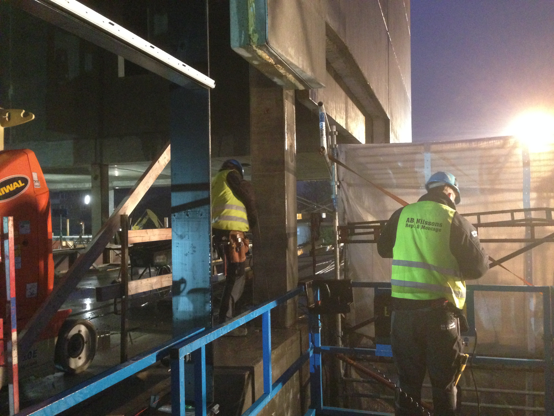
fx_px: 528
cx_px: 277
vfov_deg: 42.9
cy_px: 208
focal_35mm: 33
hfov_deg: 55.4
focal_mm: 4.12
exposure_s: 1/15
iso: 640
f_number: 2.4
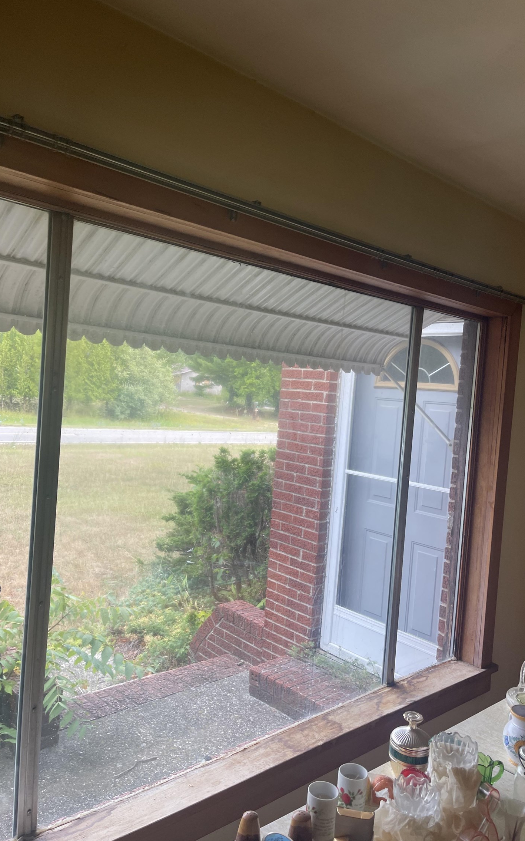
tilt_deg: -2.7
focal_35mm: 28
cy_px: 417
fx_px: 641
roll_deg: -5.1
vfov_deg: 66.5
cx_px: 292
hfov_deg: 44.5
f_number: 1.6
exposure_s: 1/120
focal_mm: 5.1
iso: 64
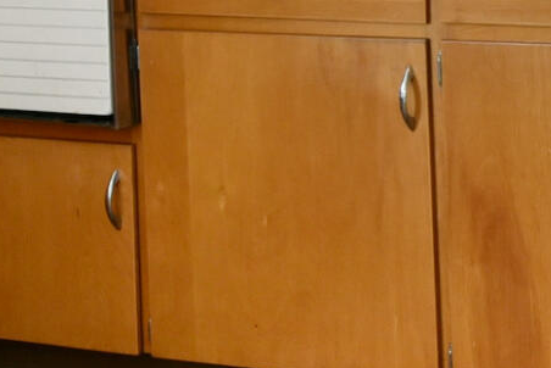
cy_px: -193
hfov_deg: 17.1
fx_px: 1424
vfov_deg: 13.8
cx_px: 1052
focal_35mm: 93
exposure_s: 1/15
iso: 800
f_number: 11
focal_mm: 14
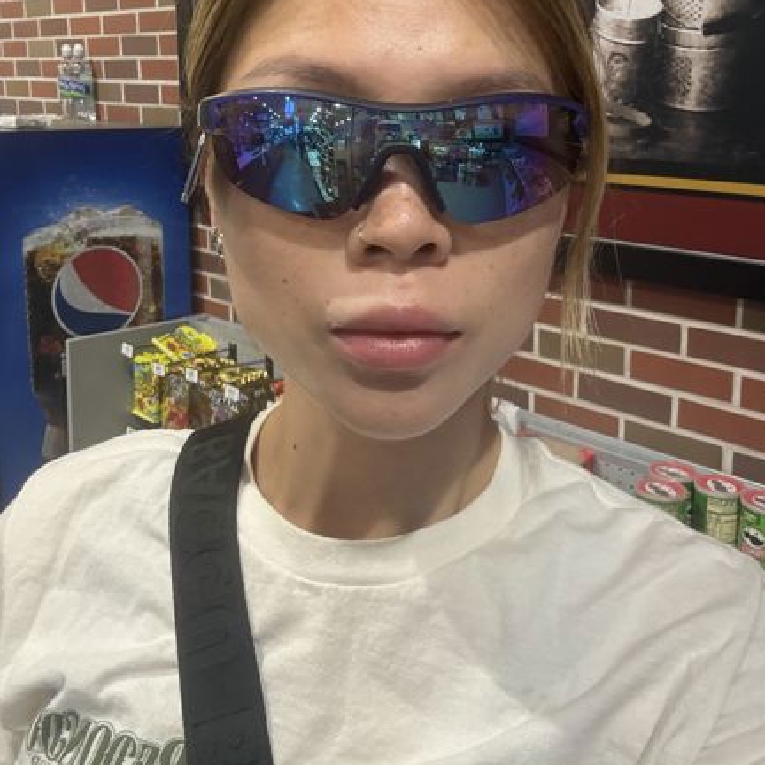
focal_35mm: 36
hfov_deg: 46.0
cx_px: 388
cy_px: 249
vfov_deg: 45.3
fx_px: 900
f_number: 1.9
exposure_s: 1/60
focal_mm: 2.69
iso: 125
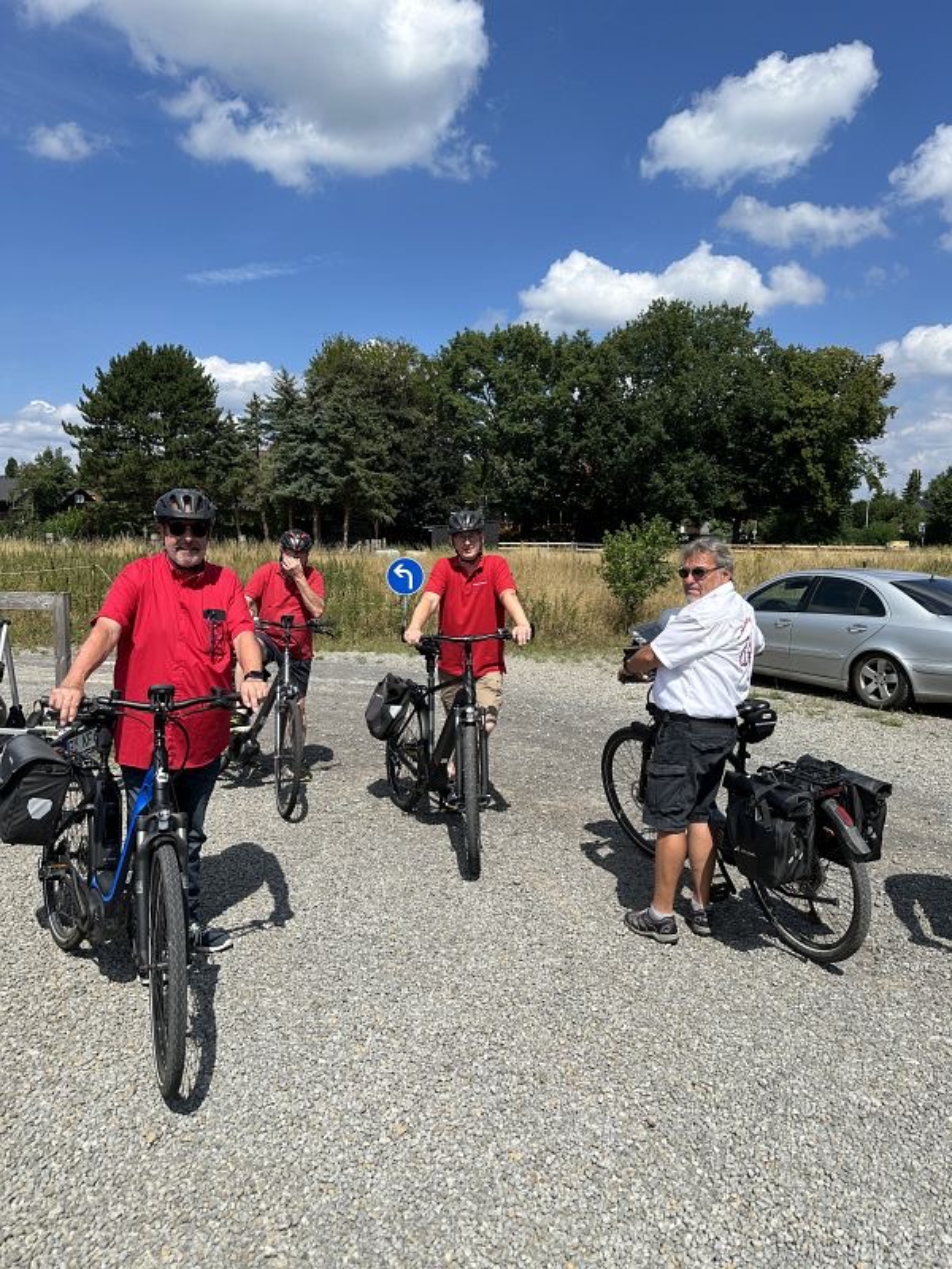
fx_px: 880
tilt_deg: -7.9
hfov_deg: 56.8
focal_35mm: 24
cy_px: 634
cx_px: 476
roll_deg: -1.3
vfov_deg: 71.6
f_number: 1.78
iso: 80
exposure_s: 1/5525
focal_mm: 6.86
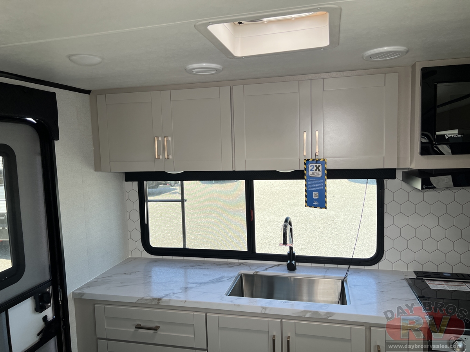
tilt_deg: -6.3
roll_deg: +1.3
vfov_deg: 53.1
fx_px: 353
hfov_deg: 67.3
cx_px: 235
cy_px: 176
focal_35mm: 26
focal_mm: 5.7
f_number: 1.5
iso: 40
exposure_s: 1/280
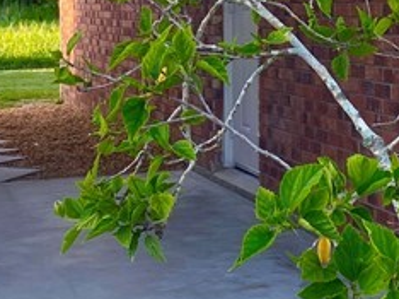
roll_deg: +1.0
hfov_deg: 17.0
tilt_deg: -0.2
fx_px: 1313
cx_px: 360
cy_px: 10
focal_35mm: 114
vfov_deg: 12.8
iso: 32
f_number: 1.8
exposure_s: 1/179
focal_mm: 4.25
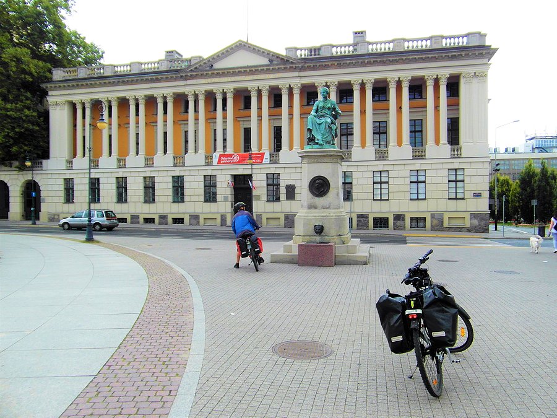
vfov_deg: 56.8
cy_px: 209
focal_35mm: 24
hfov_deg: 71.6
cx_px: 278
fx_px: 386
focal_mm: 4
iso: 100
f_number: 3.2
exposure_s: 1/250
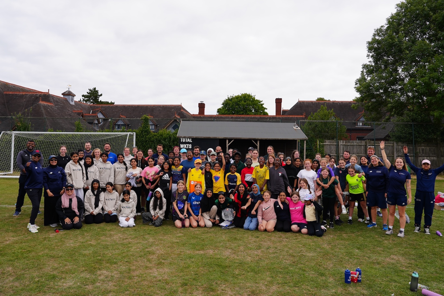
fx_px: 321
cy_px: 148
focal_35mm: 26
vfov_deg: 49.6
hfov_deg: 69.4
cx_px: 222
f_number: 5
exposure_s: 1/320
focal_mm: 26
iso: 80
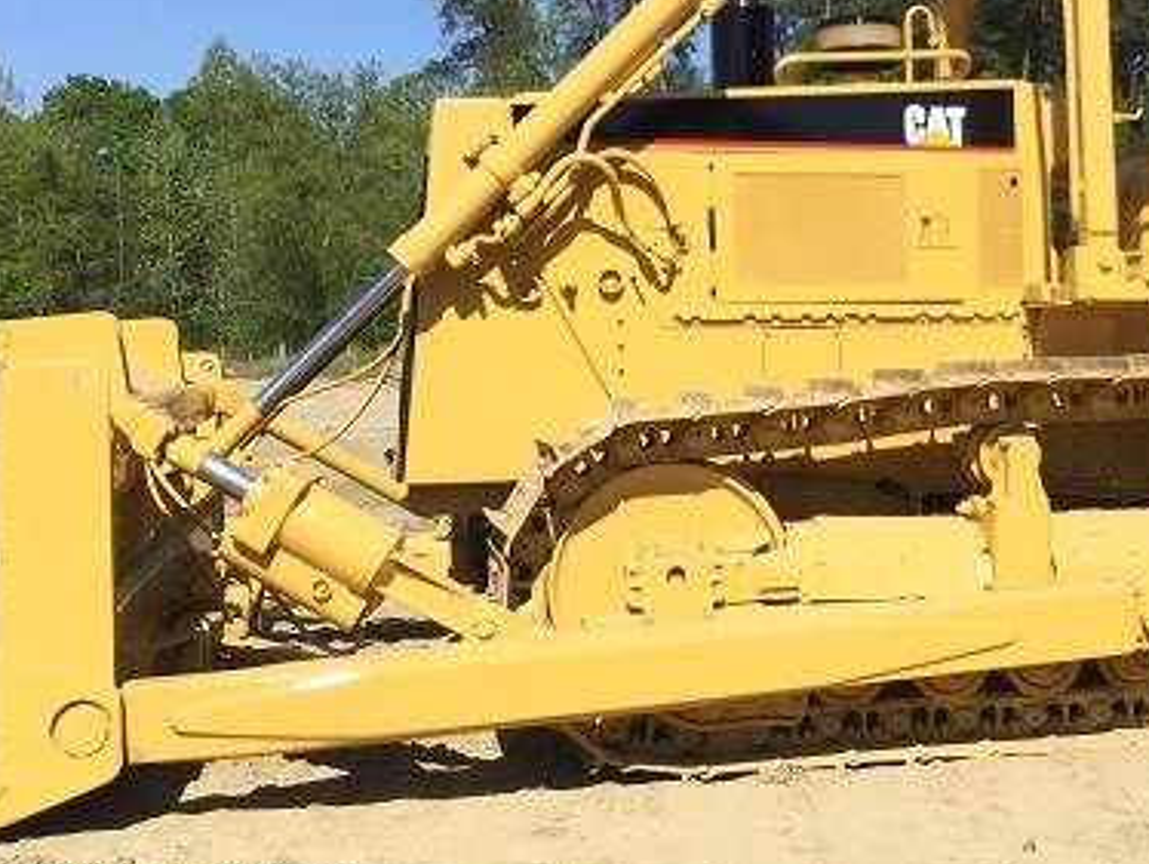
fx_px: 1760
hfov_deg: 35.6
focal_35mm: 53
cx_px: 802
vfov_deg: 27.5
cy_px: 320
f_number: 2.4
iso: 25
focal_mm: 3.3
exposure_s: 1/1217
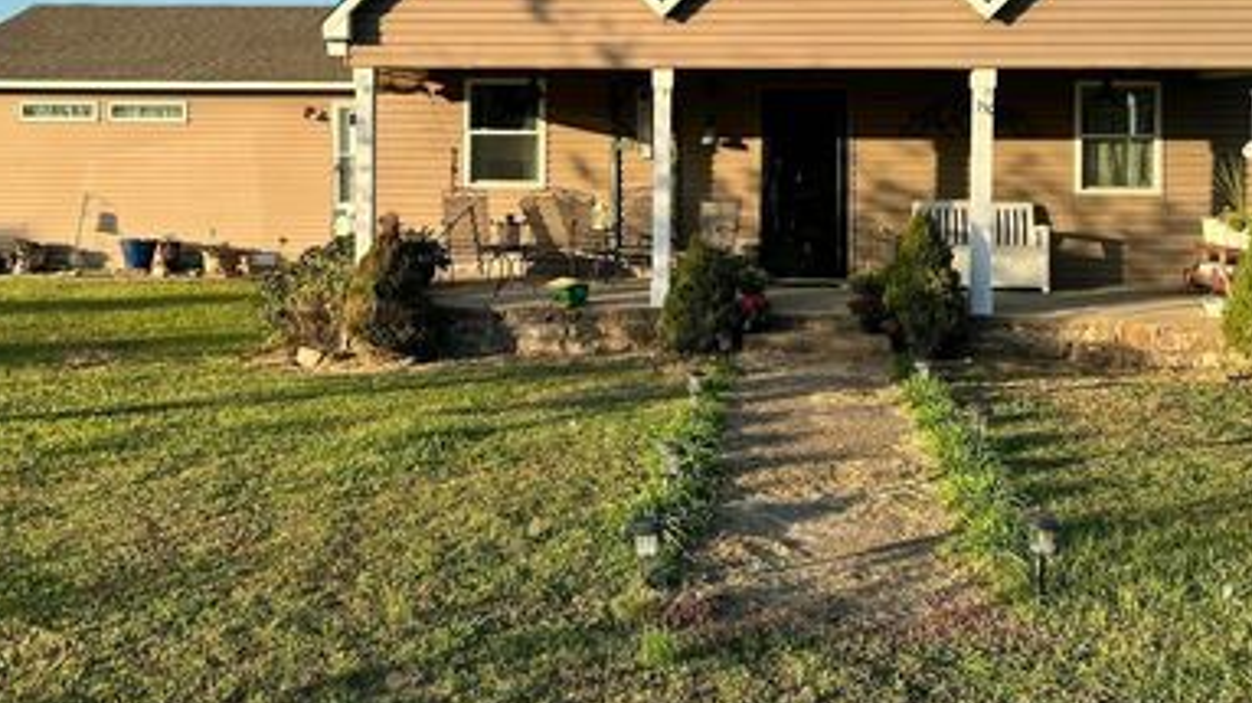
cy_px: 149
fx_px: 1228
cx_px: 670
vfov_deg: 31.2
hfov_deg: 54.0
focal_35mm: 37
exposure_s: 1/1441
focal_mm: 5.1
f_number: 1.6
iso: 50
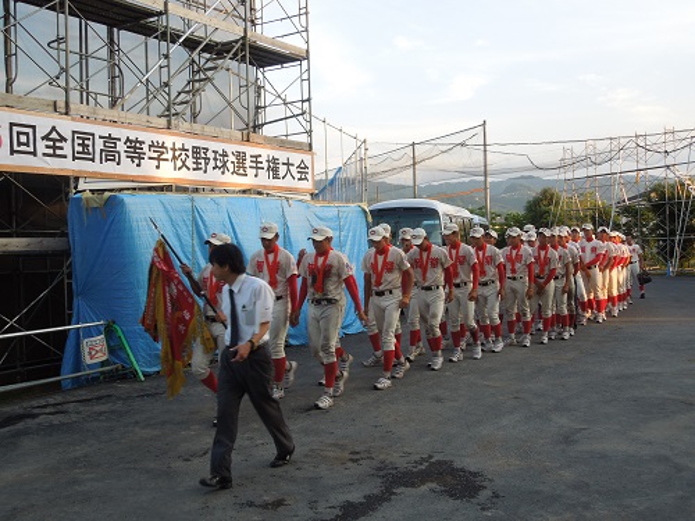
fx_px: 783
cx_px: 348
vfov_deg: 36.8
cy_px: 260
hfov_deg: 47.9
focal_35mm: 39
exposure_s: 1/100
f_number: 3.8
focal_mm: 7
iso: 100
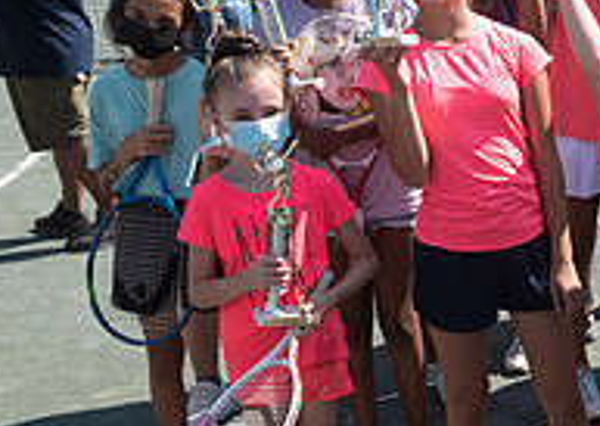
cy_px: 259
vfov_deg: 16.4
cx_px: 791
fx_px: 1479
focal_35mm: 87
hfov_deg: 20.8
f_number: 5.6
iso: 125
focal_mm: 24
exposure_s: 1/400
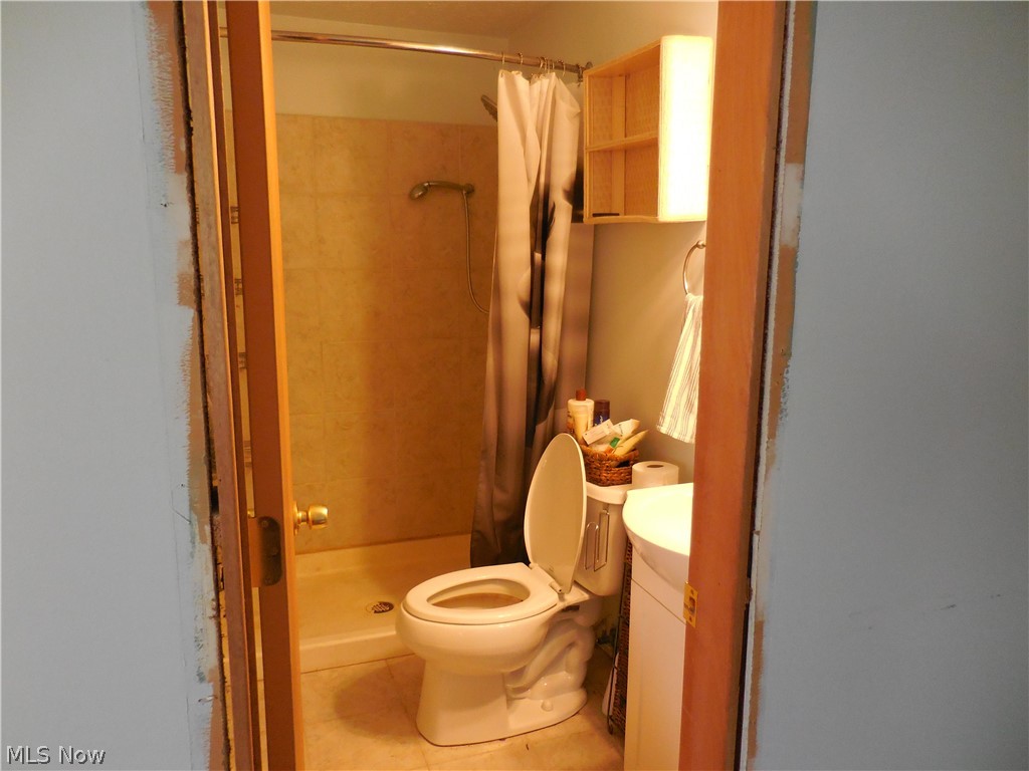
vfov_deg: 54.9
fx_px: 743
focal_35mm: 25
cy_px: 386
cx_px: 514
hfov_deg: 69.4
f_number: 3.3
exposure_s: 1/30
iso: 400
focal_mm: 4.5
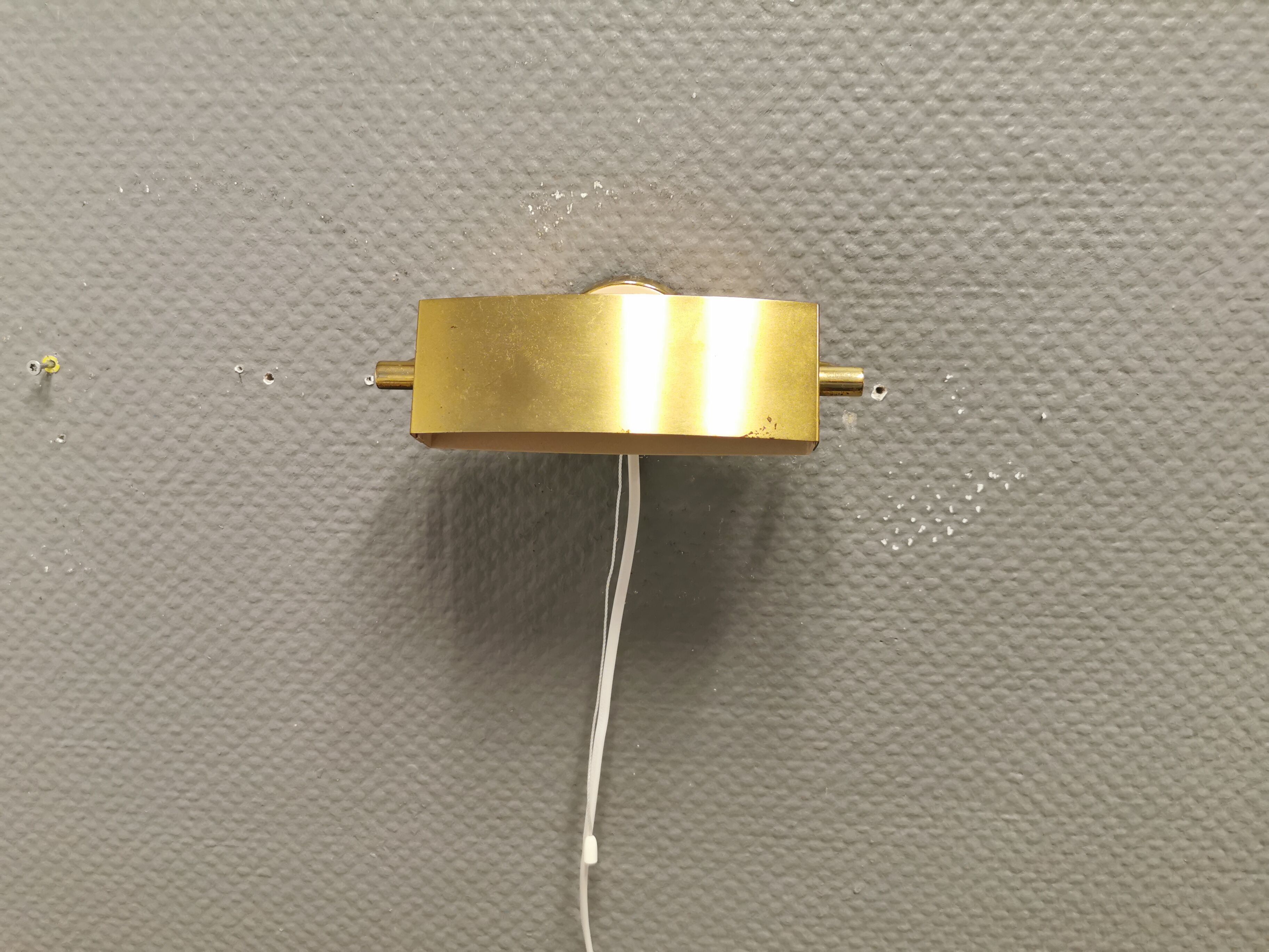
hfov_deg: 65.3
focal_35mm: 27
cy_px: 476
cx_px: 634
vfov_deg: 51.4
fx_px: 990
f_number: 1.6
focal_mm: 5.56
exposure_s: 1/50
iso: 200
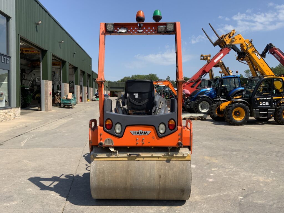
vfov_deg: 48.2
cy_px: 106
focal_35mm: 29
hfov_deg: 61.7
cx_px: 142
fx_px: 238
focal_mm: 3
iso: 16
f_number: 1.8
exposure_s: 1/1912
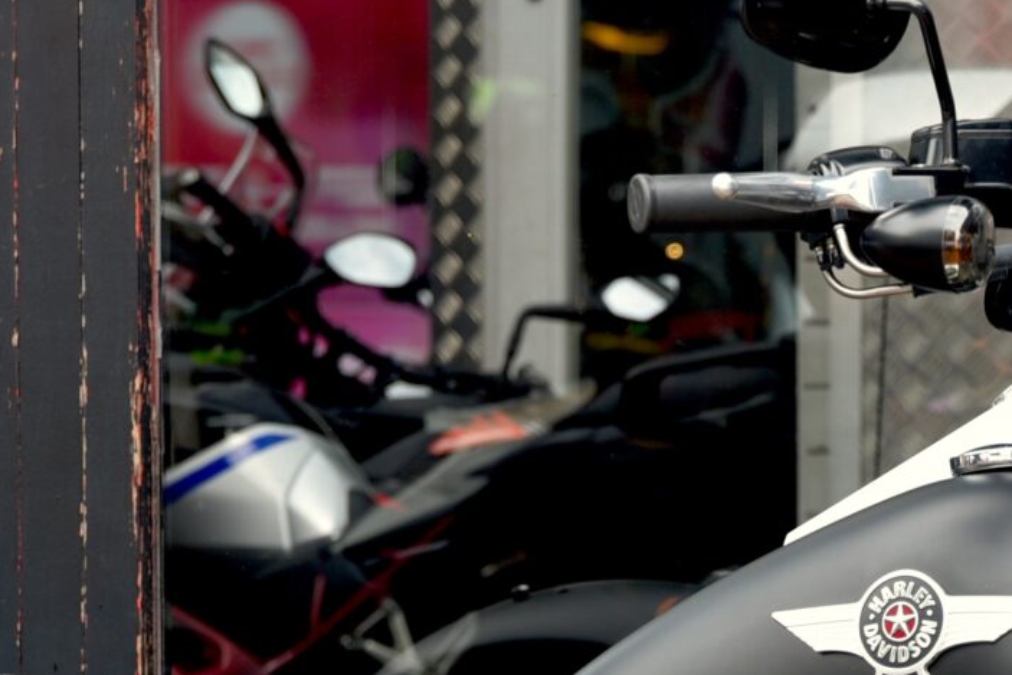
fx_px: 7169
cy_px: 912
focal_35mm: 255
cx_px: 813
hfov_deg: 8.1
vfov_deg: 5.4
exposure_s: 1/80
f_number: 4.5
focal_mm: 70
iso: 100
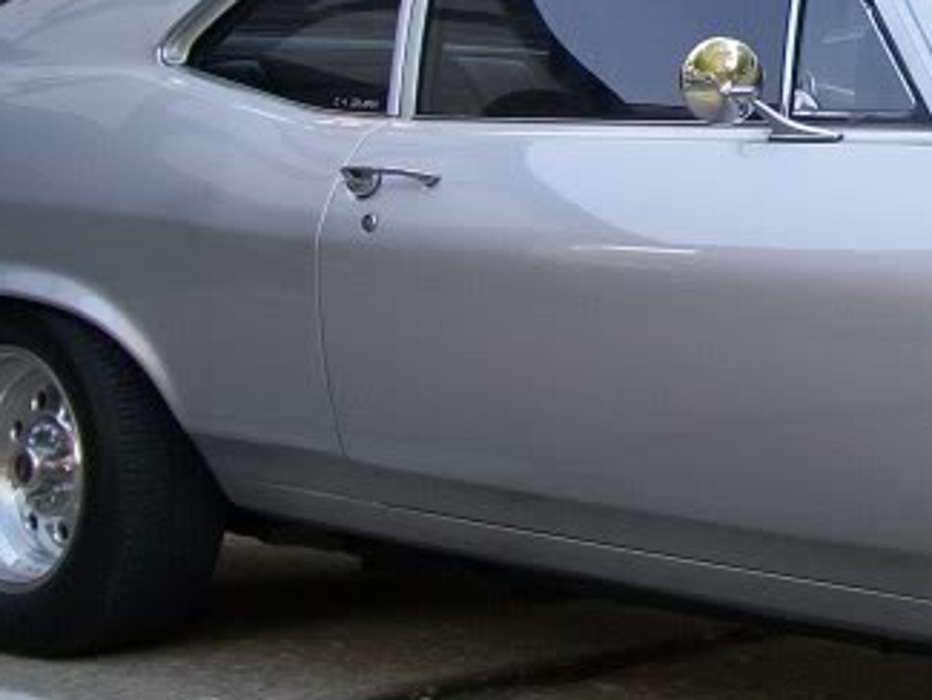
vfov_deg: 13.7
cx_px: 1084
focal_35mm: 107
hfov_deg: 17.6
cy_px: 66
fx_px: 2882
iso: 64
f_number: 2.7
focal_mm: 6.1
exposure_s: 1/200
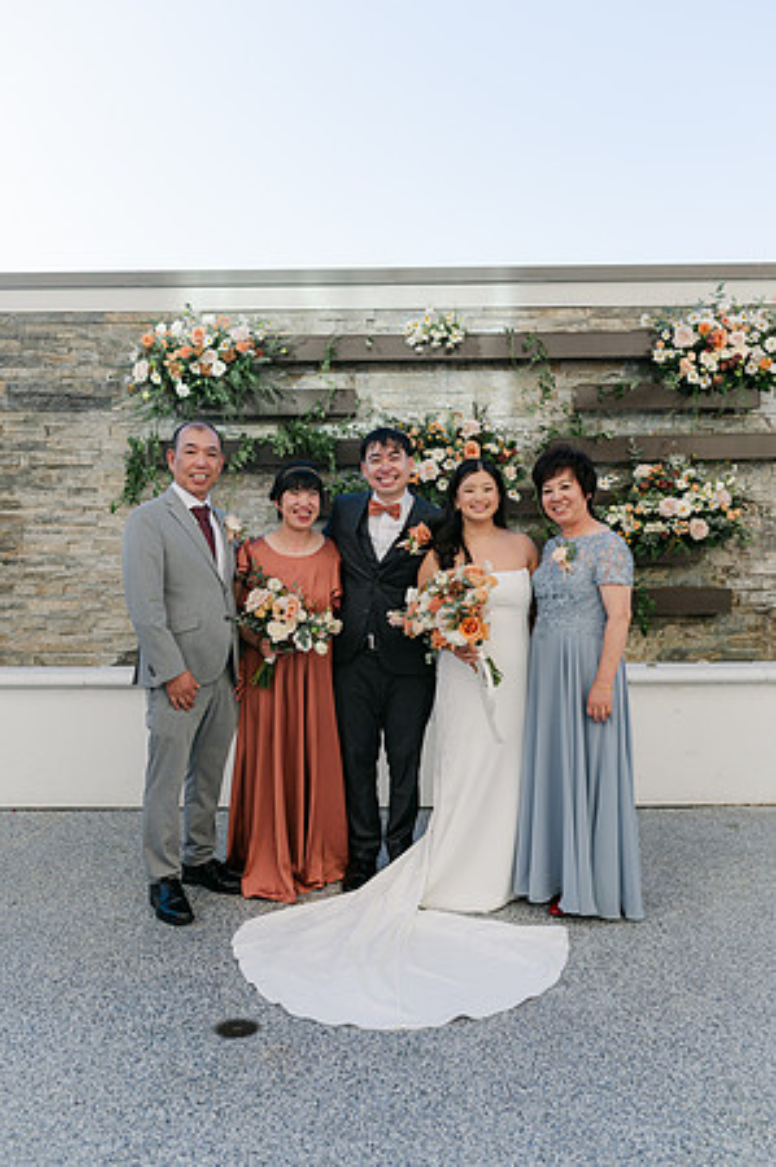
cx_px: 388
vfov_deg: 54.5
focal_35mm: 35
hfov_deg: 37.8
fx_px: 1134
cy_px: 584
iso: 100
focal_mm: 35
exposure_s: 1/800
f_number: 4
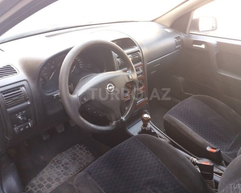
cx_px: 130
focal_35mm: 30
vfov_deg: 48.5
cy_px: 94
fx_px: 214
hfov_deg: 58.7
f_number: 1.9
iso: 125
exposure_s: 1/33
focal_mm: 3.7
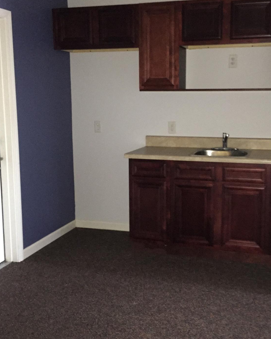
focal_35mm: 41
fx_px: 411
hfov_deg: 36.4
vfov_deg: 44.8
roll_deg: -0.3
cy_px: 157
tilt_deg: -8.8
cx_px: 163
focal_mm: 4.15
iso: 500
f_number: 2.2
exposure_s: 1/16
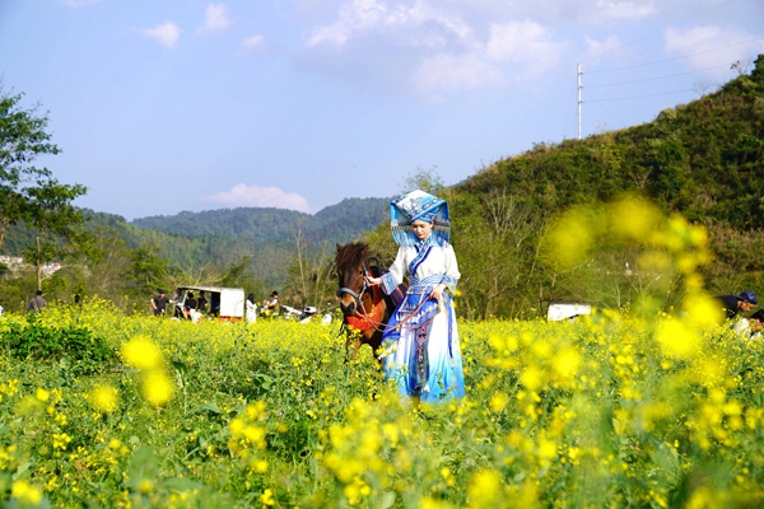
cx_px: 382
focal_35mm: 68
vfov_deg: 20.0
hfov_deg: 29.7
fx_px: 1443
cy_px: 254
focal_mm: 68
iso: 100
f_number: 5
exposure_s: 1/500
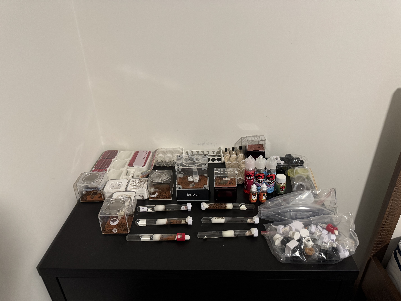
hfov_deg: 71.6
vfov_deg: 56.8
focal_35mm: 24
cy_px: 150
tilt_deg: -28.9
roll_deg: +1.5
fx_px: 278
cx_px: 200
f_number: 1.78
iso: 640
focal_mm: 6.76
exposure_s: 1/50
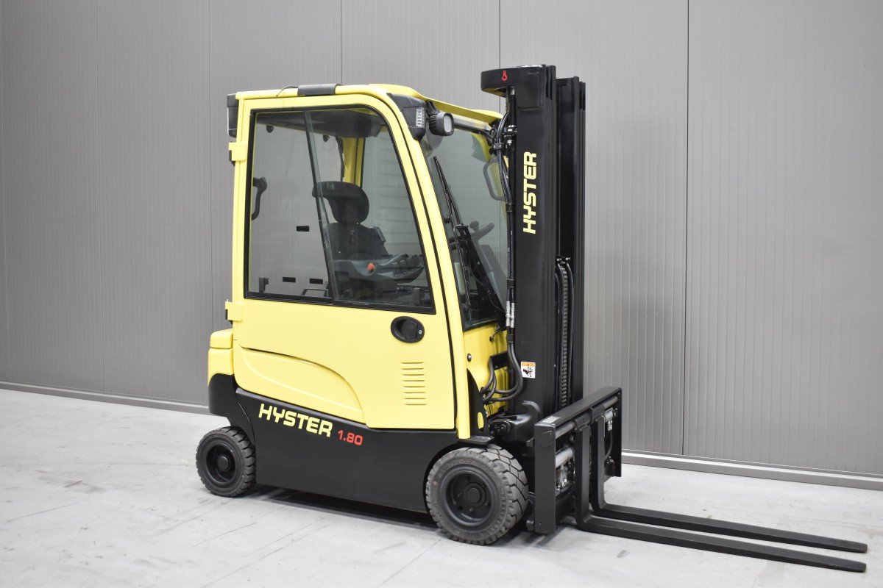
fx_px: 883
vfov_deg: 36.9
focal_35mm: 36
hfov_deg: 53.1
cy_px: 294
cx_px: 442
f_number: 4.5
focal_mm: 24
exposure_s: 1/40
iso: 1600
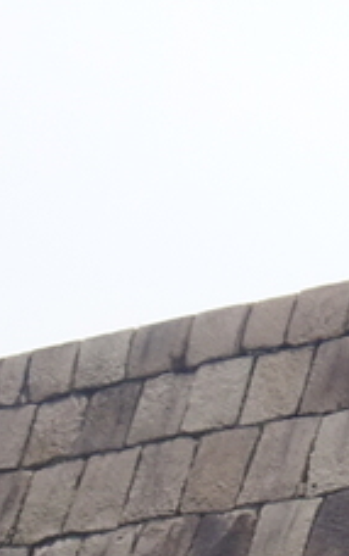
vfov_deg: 10.0
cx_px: 1272
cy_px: 644
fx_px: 3127
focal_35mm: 206
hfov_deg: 5.7
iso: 80
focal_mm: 6.37
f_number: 4
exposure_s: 1/80
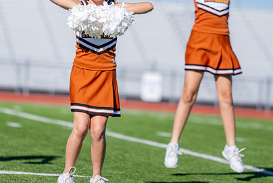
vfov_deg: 5.5
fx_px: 1905
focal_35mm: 251
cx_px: 112
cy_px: 48
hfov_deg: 8.2
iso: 100
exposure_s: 1/2500
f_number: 2.8
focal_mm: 152
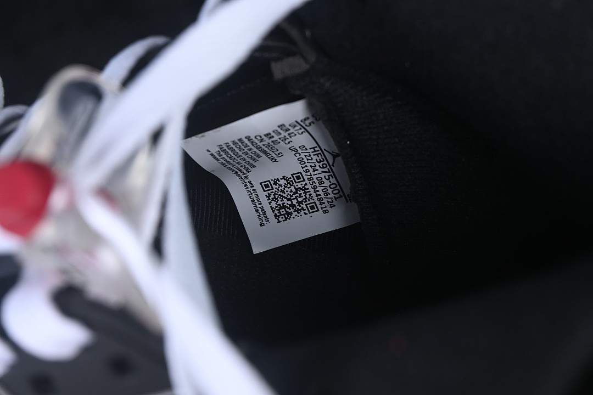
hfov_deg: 27.0
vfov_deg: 18.2
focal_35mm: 75
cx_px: 296
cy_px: 198
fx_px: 1235
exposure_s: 1/50
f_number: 6.3
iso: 160
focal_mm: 50
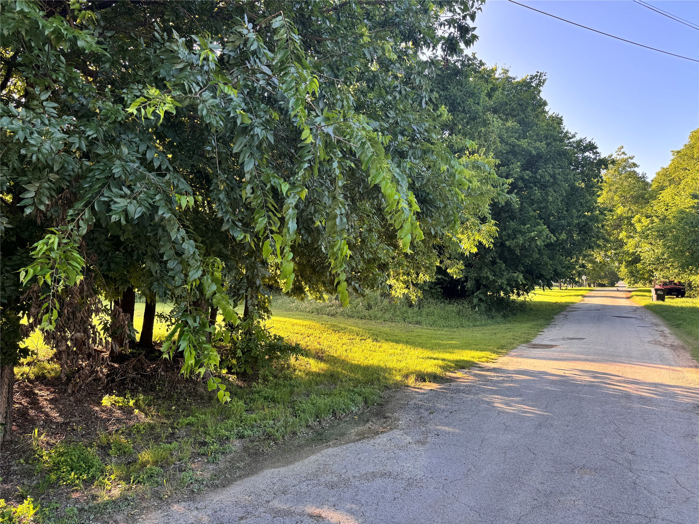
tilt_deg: +3.2
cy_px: 262
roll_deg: +0.8
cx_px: 350
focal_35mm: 24
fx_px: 485
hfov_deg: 71.6
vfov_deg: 56.8
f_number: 1.78
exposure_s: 1/224
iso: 64
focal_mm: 6.76
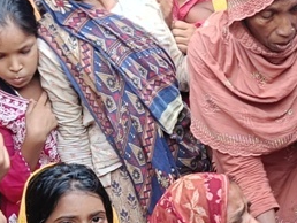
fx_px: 885
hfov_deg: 18.8
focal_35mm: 103
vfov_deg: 14.0
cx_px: 265
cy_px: 254
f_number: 1.75
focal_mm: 5.25
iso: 125
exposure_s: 1/120
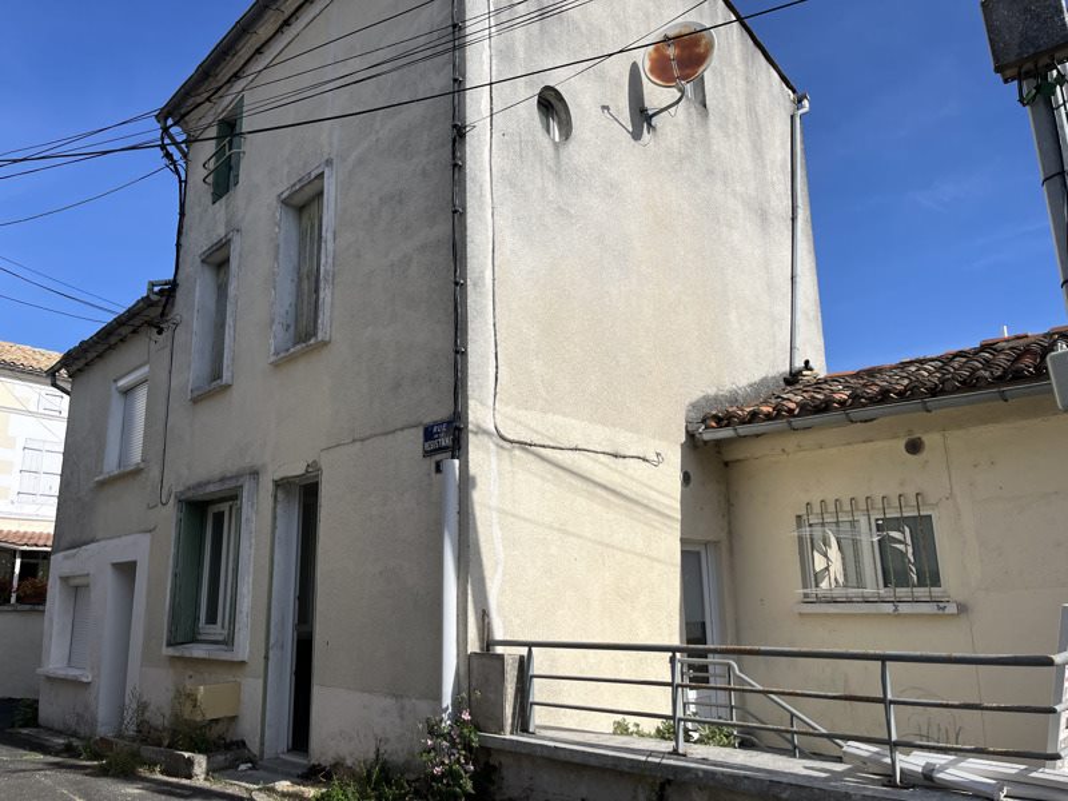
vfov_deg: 53.1
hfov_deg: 67.3
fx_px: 802
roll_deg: +1.7
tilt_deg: +12.6
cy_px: 400
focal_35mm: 26
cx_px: 534
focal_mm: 5.1
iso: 50
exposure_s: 1/6494
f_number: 1.6
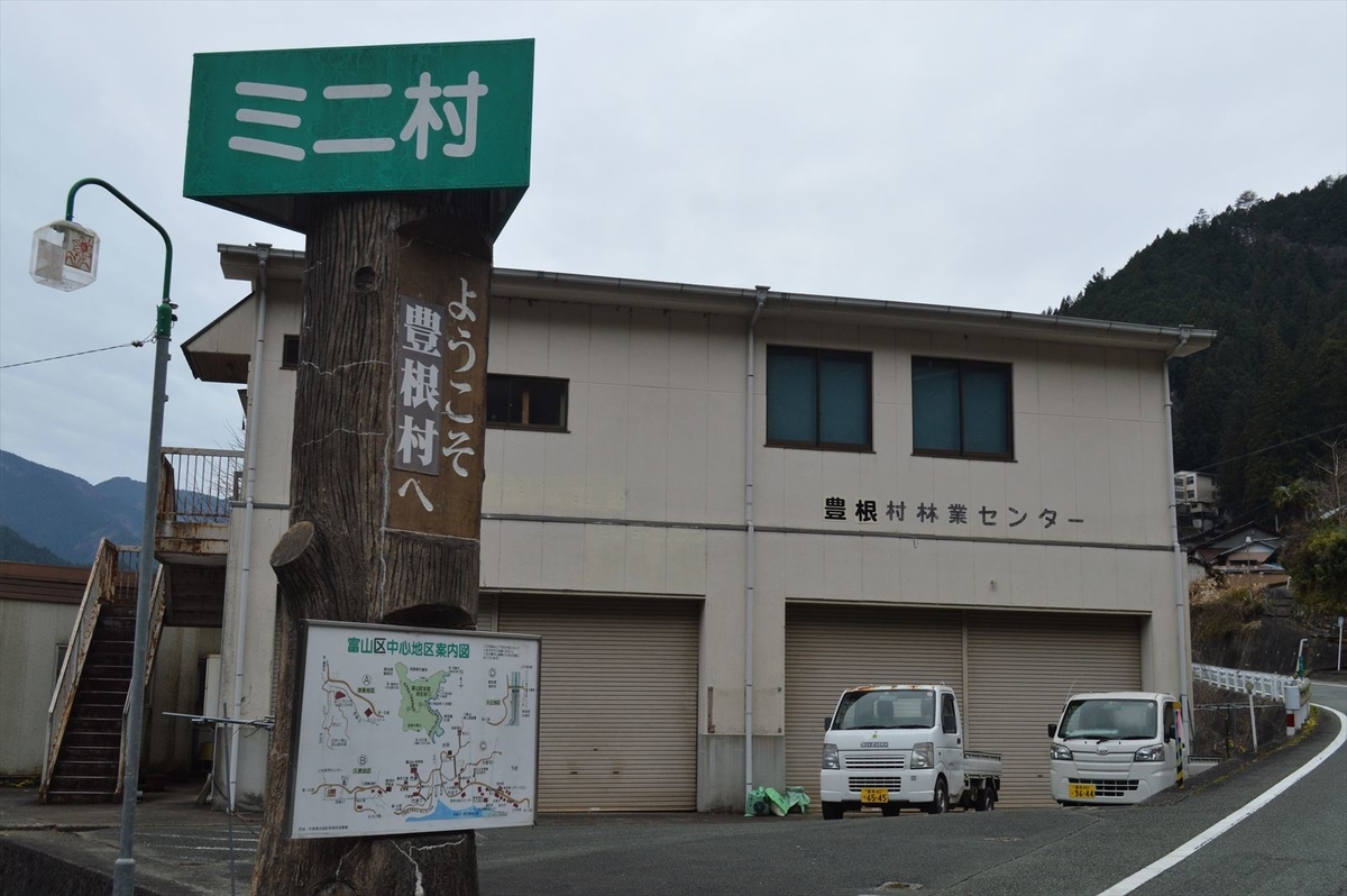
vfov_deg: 36.8
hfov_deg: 53.2
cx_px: 674
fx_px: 1346
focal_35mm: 36
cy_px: 448
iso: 400
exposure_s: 1/200
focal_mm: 24
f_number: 7.1
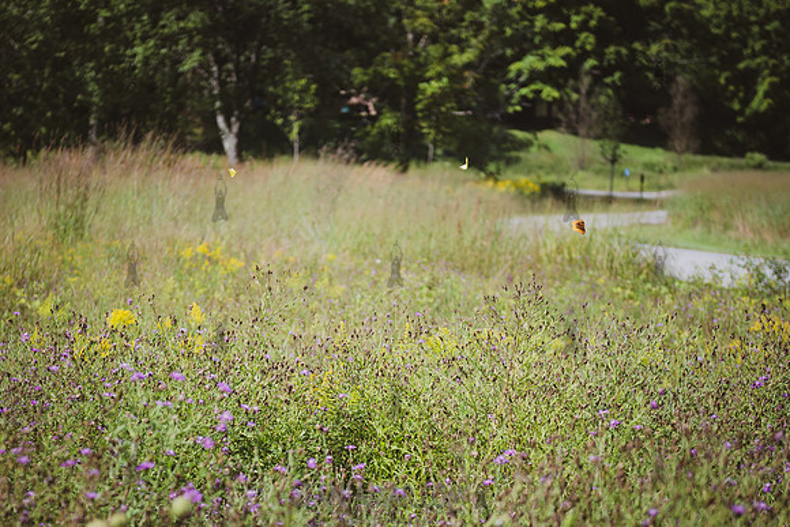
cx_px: 334
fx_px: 2094
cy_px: 359
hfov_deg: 21.4
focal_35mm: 95
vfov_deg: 14.3
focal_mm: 70
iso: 100
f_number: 2.8
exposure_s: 1/1600
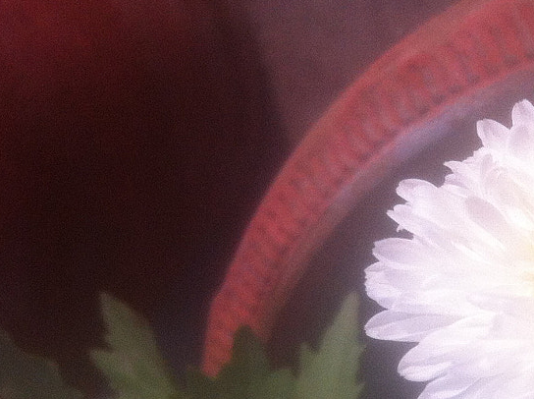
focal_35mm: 103
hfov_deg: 17.5
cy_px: 572
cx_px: 766
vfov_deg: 13.6
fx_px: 1586
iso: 80
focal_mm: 3.85
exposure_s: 1/736
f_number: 2.8
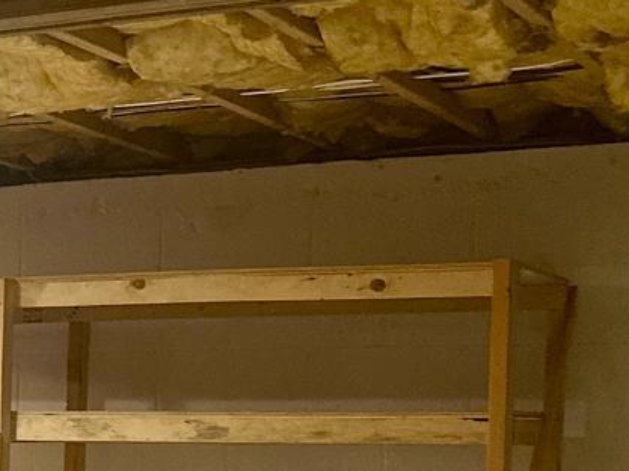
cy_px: 518
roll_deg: -1.1
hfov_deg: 14.3
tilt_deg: -0.2
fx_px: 2142
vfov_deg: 12.3
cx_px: -569
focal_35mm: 118
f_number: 1.78
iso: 250
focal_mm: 6.86
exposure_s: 1/60
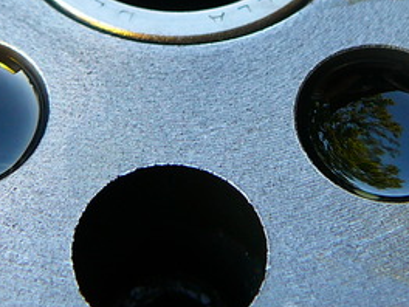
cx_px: 175
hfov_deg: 23.0
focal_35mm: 85
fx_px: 1004
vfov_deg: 17.1
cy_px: 26
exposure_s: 1/80
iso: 80
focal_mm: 5.2
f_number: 2.8
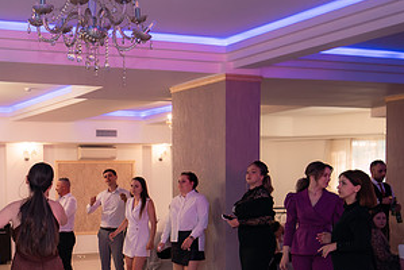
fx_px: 652
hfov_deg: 32.4
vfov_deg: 23.0
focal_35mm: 58
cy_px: 230
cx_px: 23
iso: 1600
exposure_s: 1/200
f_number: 2.8
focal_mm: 27
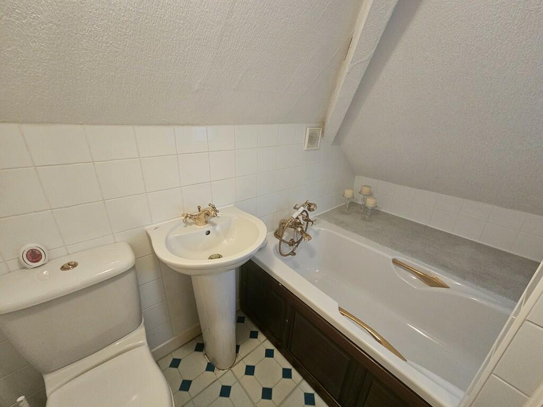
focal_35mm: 13
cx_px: 272
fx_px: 204
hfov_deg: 106.2
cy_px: 204
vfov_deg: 89.9
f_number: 2.2
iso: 500
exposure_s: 1/33
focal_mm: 2.2
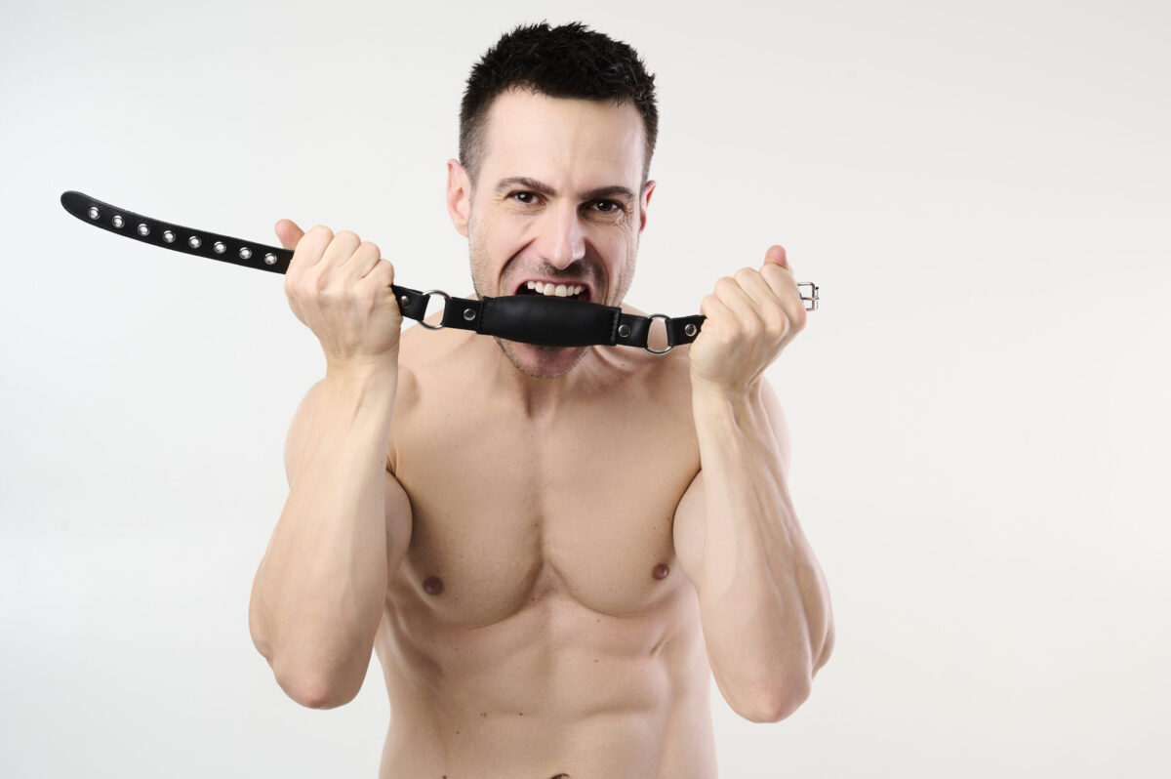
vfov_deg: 19.4
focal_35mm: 70
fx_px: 2275
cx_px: 586
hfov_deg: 28.9
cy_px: 390
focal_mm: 70
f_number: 9
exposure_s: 1/125
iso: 100
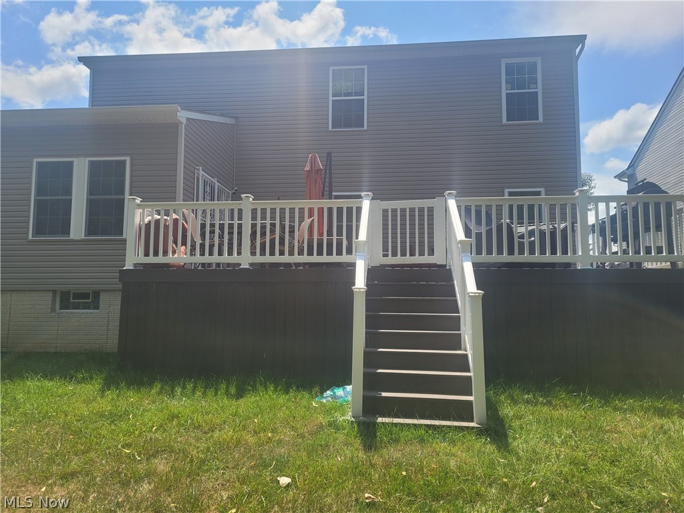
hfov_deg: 67.3
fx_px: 514
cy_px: 256
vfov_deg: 53.1
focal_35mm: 26
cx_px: 342
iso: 40
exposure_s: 1/2204
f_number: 1.8
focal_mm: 5.4
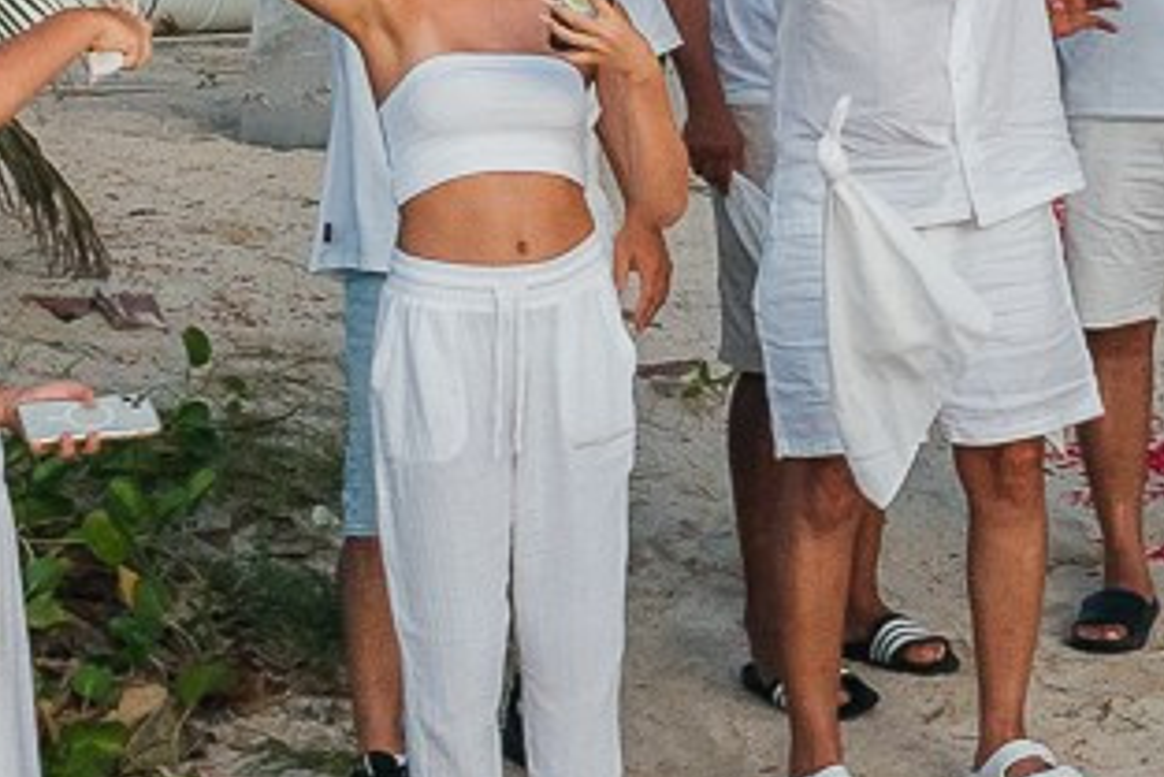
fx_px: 5078
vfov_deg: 8.7
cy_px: 91
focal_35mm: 157
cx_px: 1819
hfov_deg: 12.4
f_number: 8
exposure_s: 1/250
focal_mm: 24
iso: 1600
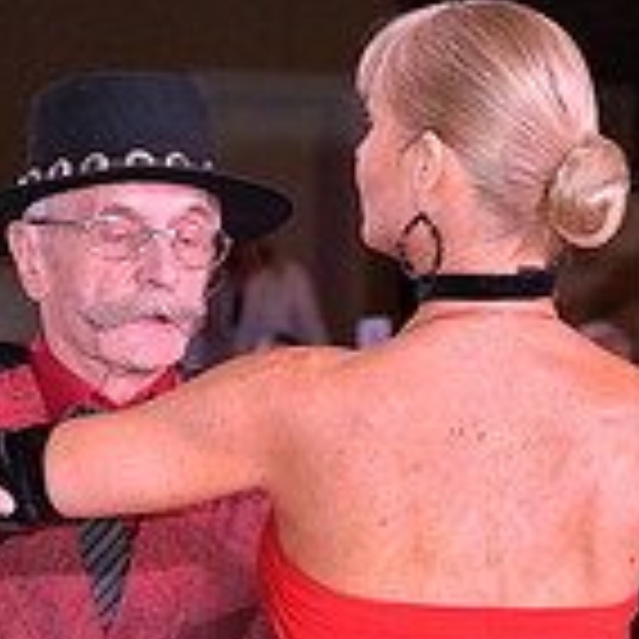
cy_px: 1040
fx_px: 7372
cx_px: 412
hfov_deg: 5.0
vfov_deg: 4.9
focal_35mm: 353
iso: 2000
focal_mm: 102
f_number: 6.3
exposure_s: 1/250
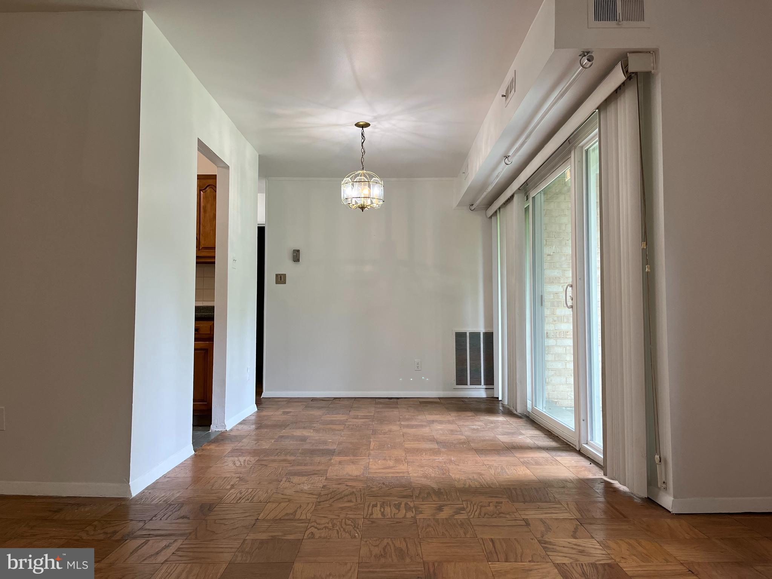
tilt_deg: +2.7
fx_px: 580
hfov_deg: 67.3
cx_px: 386
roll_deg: +0.6
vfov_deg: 53.1
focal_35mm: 26
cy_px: 290
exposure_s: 1/120
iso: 125
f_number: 1.6
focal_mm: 5.1
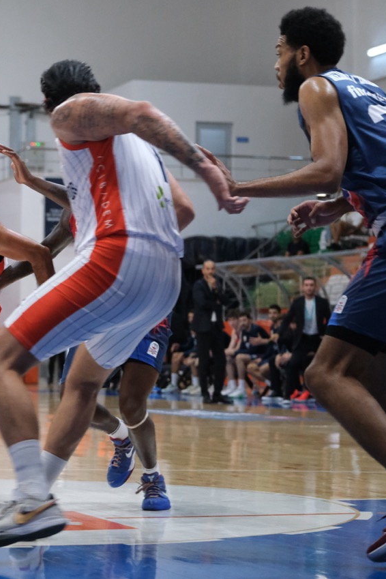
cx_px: 24
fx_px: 1817
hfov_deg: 12.0
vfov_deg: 18.1
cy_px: 290
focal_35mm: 113
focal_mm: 50
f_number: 2.8
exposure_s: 1/500
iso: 5000
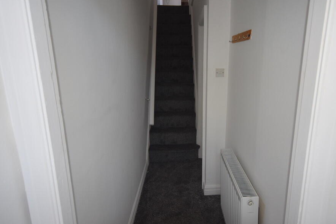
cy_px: 110
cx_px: 182
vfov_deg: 56.0
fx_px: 211
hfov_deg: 76.9
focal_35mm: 23
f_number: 4.8
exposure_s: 1/100
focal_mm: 13
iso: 800
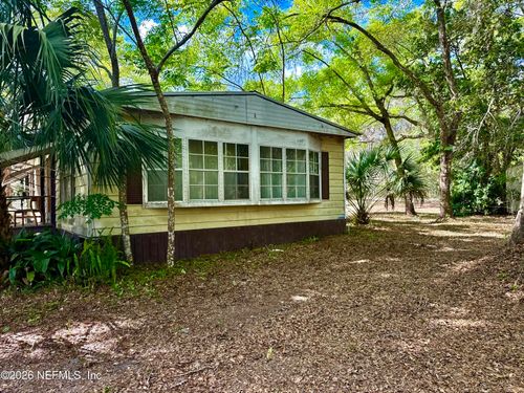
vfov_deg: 56.8
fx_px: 363
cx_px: 262
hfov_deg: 71.6
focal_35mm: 24
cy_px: 196
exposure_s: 1/547
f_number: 1.78
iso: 100
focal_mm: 6.76
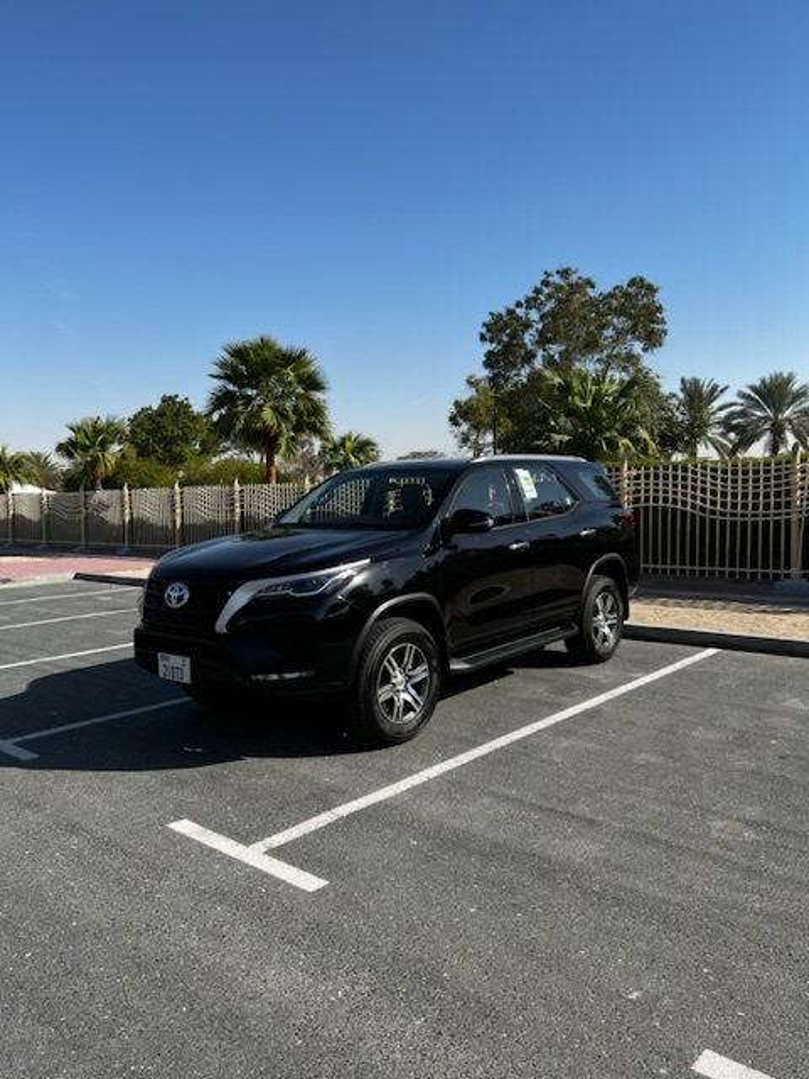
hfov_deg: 53.1
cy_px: 540
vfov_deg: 67.3
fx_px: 810
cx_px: 404
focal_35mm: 26
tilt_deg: -1.4
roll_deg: +2.2
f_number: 1.5
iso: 50
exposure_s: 1/2513
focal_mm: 5.7
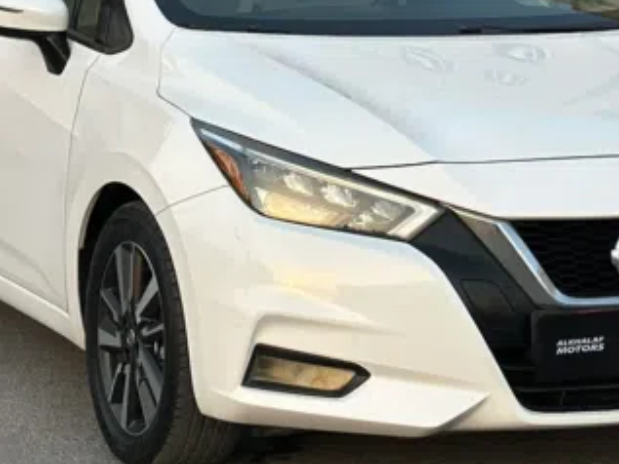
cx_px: 305
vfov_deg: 9.5
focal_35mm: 155
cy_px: -94
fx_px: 2773
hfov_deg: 12.7
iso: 80
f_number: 1.78
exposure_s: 1/389
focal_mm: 6.86
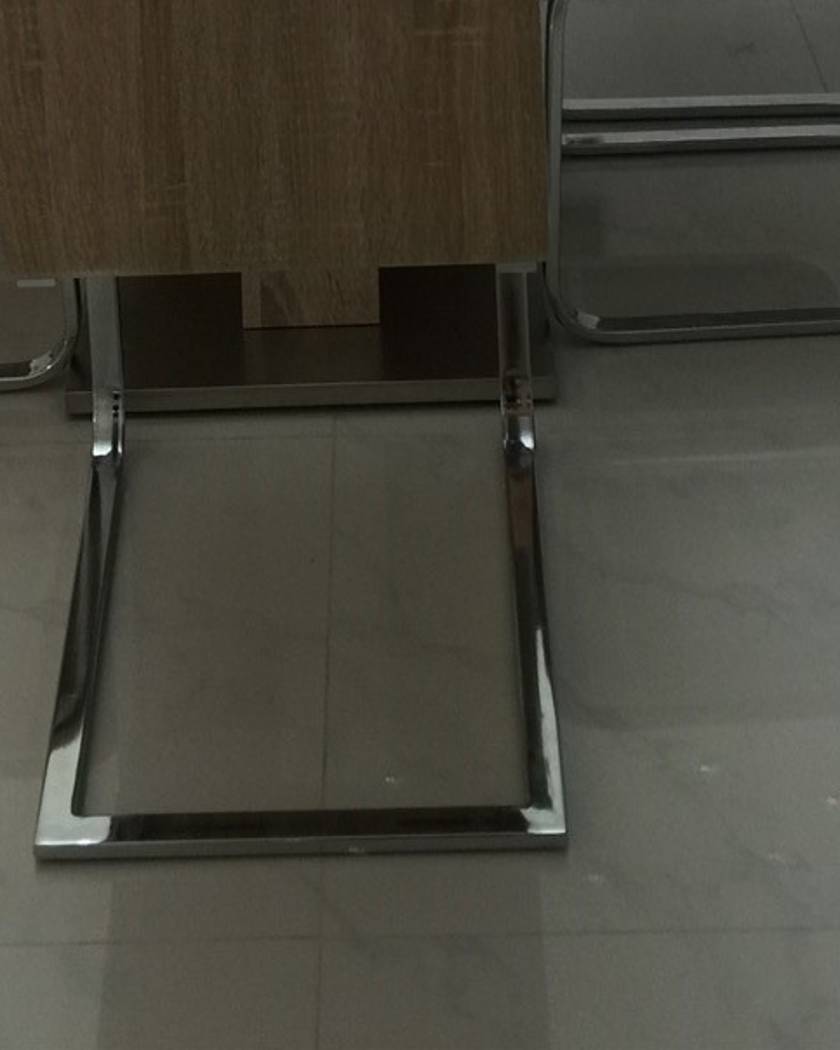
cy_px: -339
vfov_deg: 22.5
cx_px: 367
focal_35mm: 75
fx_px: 2331
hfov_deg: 20.4
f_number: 2.2
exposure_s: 1/15
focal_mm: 4.15
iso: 32
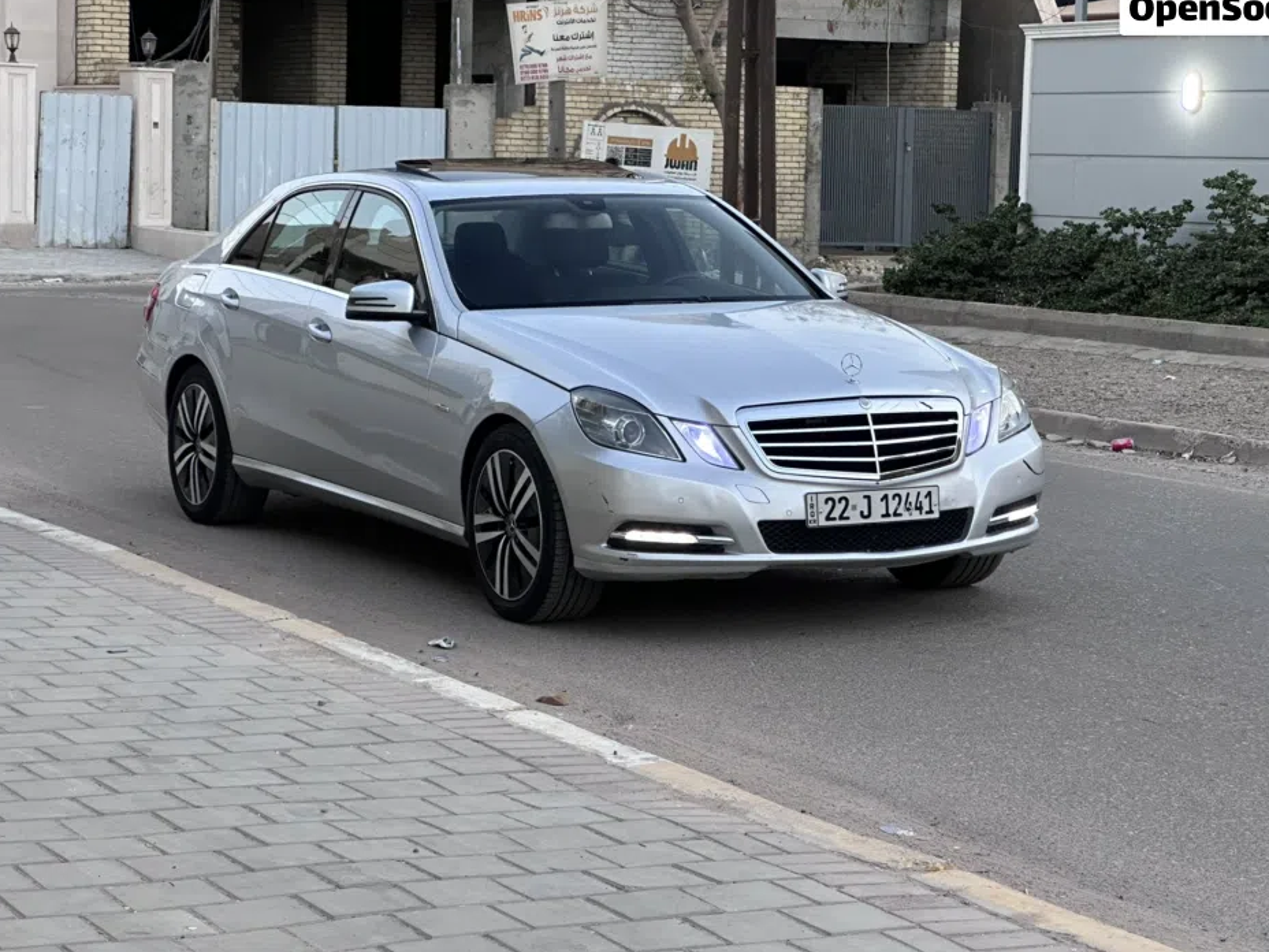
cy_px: 429
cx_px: 651
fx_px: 3116
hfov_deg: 23.0
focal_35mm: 85
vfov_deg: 17.4
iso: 200
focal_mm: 9
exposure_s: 1/50
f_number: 2.8
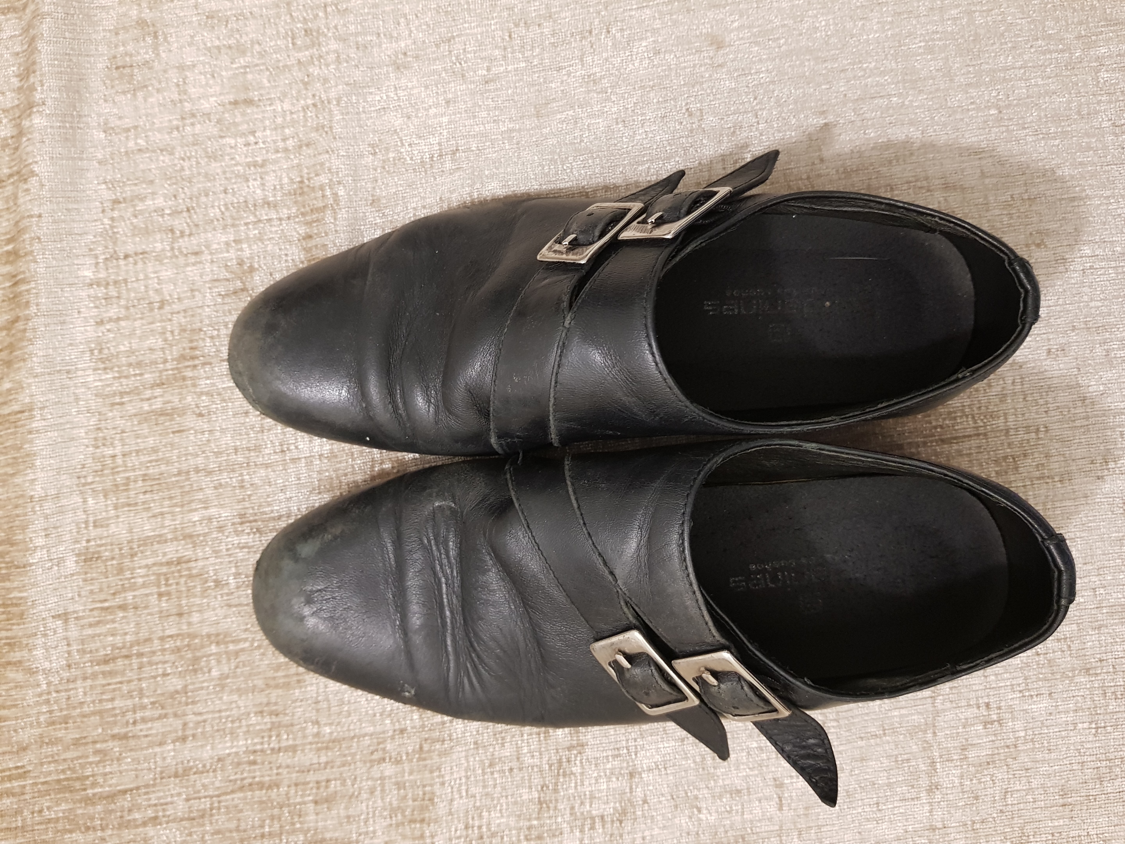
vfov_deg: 53.1
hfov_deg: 67.3
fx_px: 845
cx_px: 562
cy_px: 422
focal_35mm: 26
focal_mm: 4.2
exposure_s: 1/27
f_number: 1.7
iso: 200
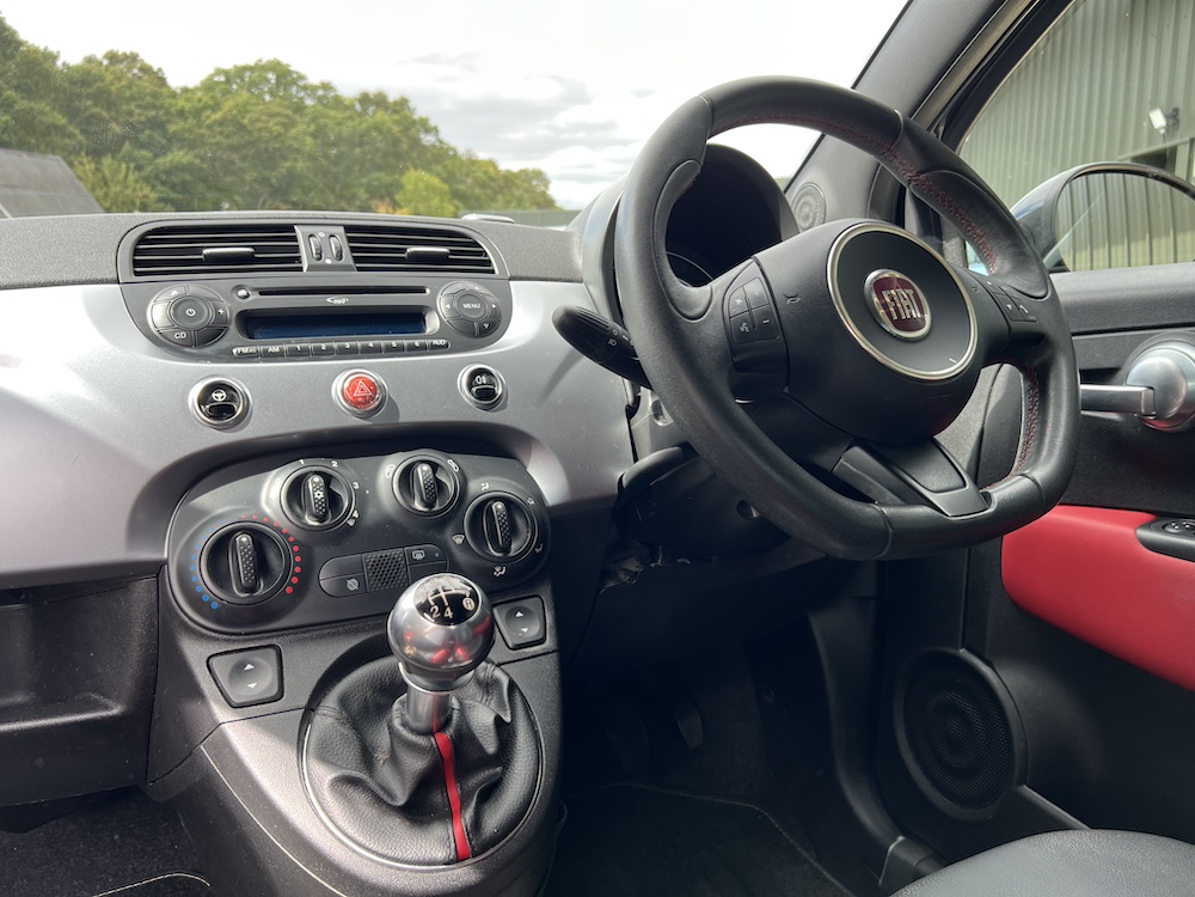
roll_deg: +1.0
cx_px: 598
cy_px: 448
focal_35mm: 26
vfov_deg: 53.1
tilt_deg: -12.2
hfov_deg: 67.3
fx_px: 898
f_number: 1.5
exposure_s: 1/219
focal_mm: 5.7
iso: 40
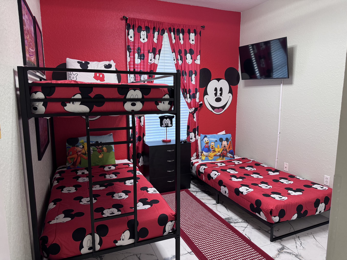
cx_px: 174
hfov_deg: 71.6
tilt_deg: -9.0
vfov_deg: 56.8
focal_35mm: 24
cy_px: 130
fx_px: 241
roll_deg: +0.7
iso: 400
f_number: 1.78
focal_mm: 6.76
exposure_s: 1/60
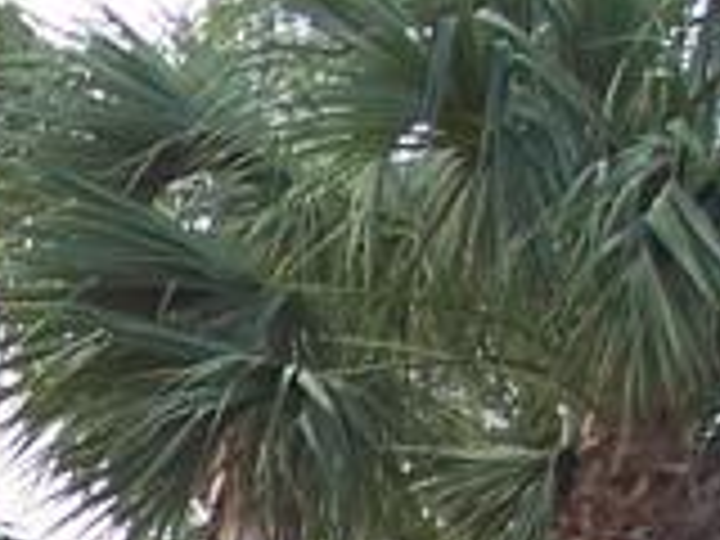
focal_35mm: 249
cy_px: 1606
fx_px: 5179
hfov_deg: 7.2
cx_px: -1364
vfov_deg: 5.6
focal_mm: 8
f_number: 3.4
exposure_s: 1/180
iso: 100
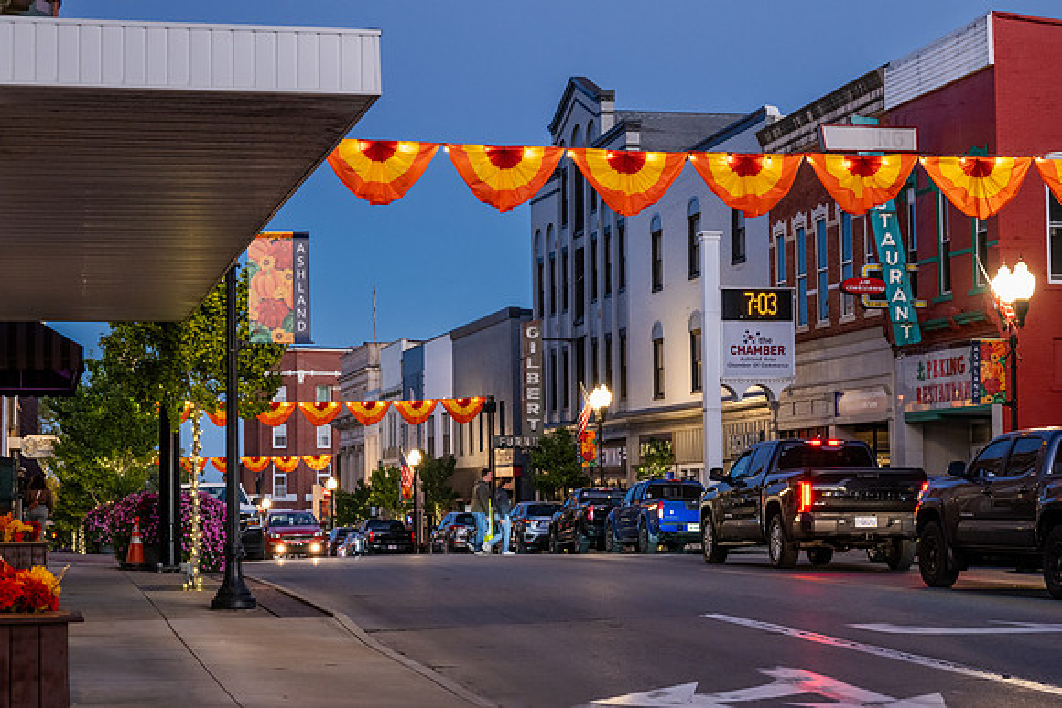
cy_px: 354
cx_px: 531
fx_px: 2301
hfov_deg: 26.0
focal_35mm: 78
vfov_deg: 17.5
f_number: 7.1
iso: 2000
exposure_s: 1/40
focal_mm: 78
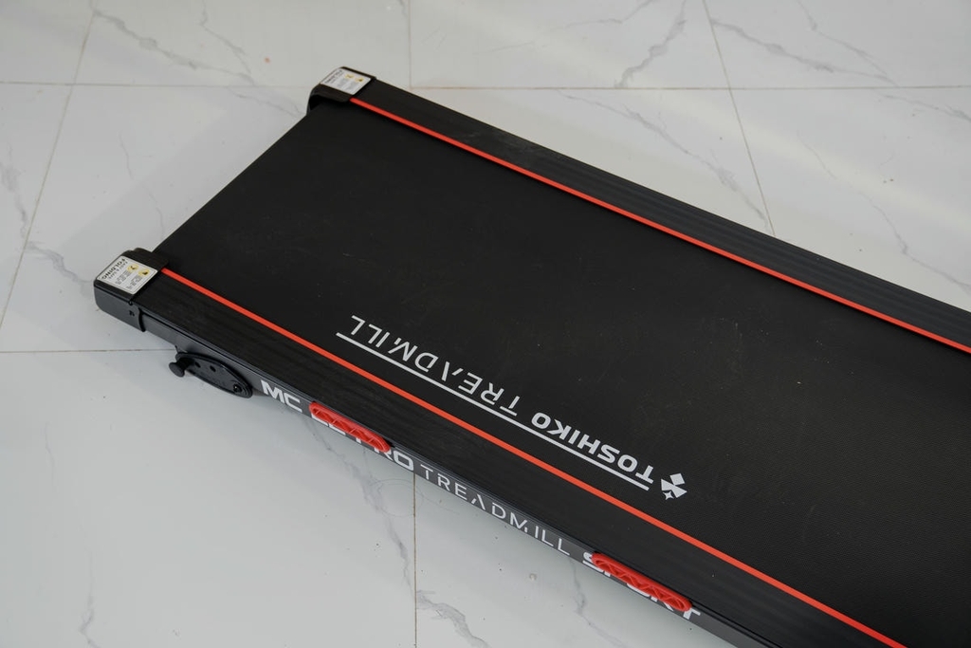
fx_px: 1025
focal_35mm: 38
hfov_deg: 50.7
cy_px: 324
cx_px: 486
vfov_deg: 35.1
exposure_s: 1/250
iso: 250
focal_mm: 38
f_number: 3.5
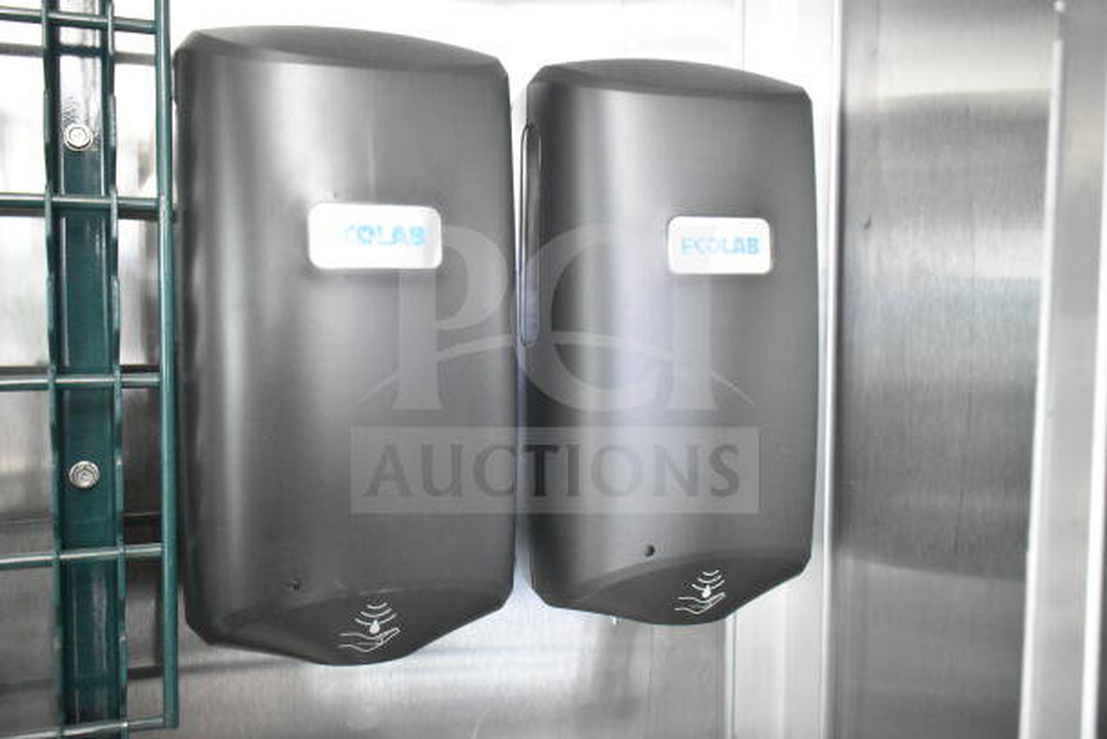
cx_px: 554
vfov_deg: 36.9
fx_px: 1107
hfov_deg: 53.1
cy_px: 370
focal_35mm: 36
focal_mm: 24
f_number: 4
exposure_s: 1/40
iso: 9000
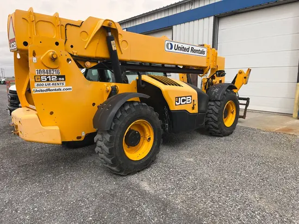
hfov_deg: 67.3
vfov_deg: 53.1
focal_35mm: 26
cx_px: 150
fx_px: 225
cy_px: 112
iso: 50
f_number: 1.6
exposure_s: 1/1600
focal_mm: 5.1
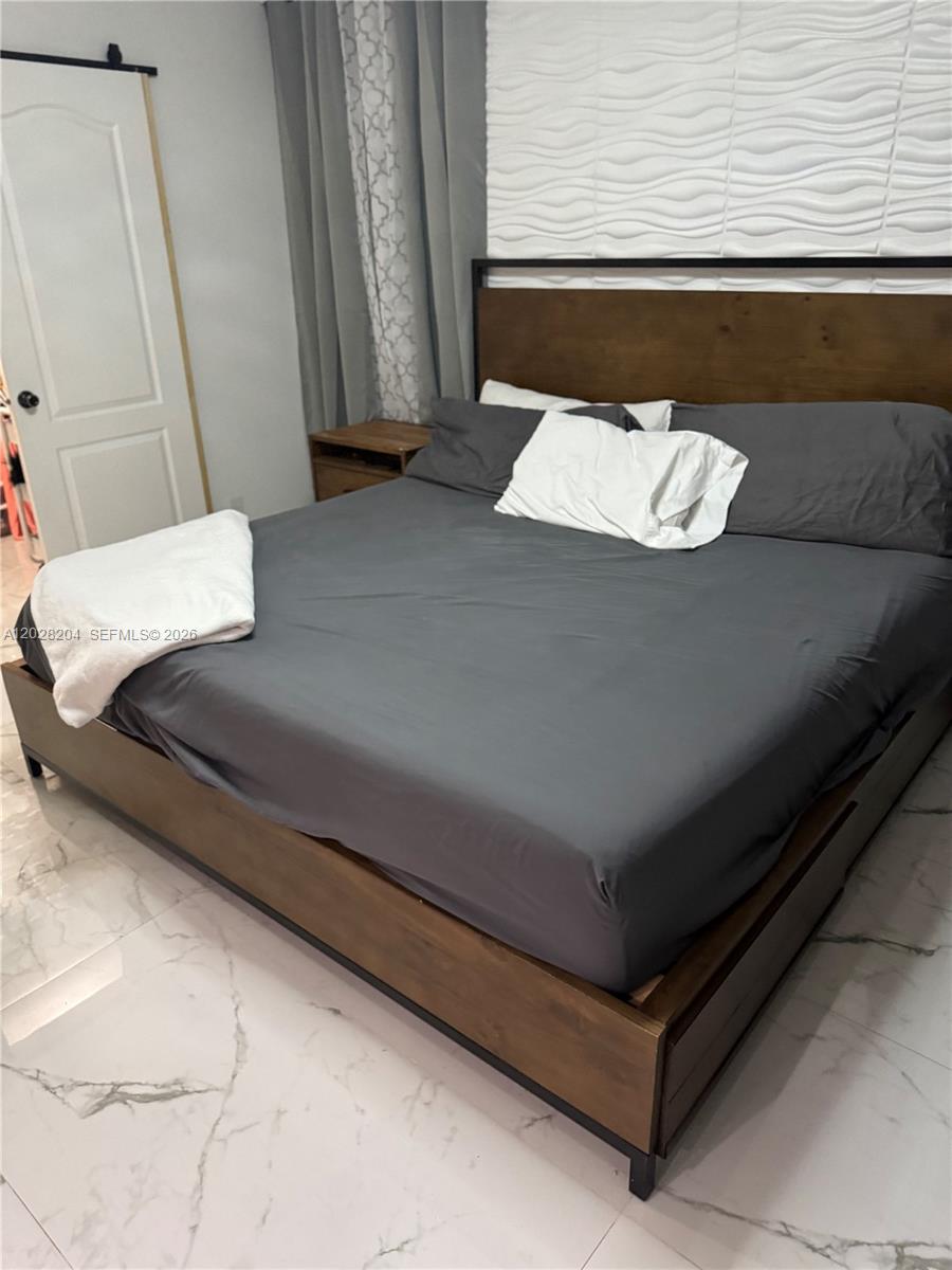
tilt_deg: -24.3
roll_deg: +1.1
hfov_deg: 56.8
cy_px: 635
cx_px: 476
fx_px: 880
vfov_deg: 71.6
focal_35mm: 24
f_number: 1.78
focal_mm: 6.76
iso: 800
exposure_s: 1/60
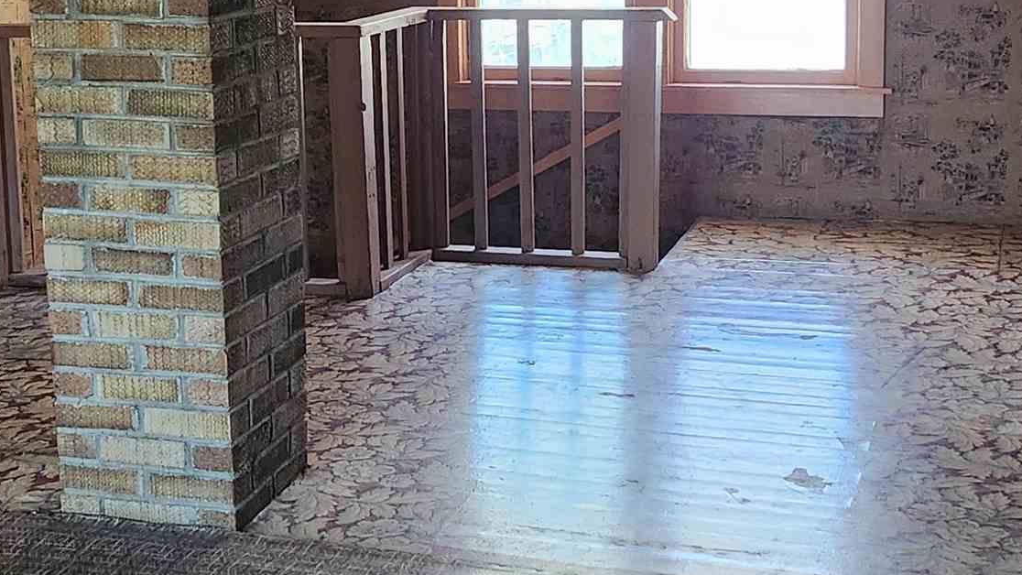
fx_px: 1870
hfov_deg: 30.5
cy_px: 157
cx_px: 404
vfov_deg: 17.4
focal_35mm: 69
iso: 640
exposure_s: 1/120
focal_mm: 5.4
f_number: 1.8
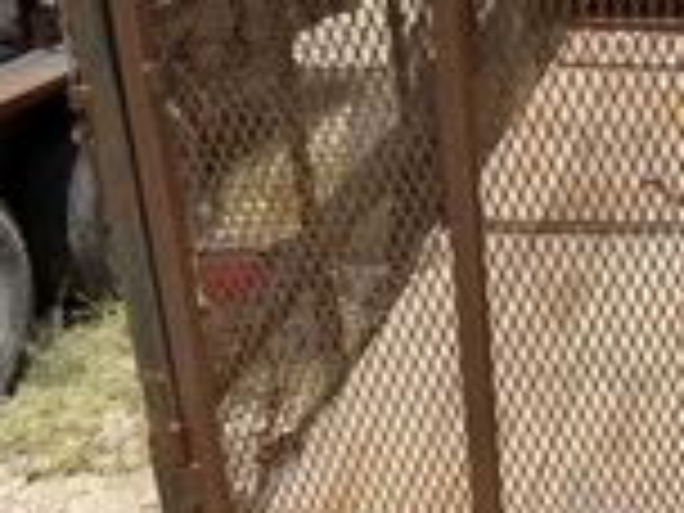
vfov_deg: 22.8
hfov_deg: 27.2
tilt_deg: -15.6
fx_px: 1245
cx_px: 819
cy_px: 63
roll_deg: +0.5
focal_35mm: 63
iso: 80
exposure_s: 1/3584
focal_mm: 6.76
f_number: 1.78
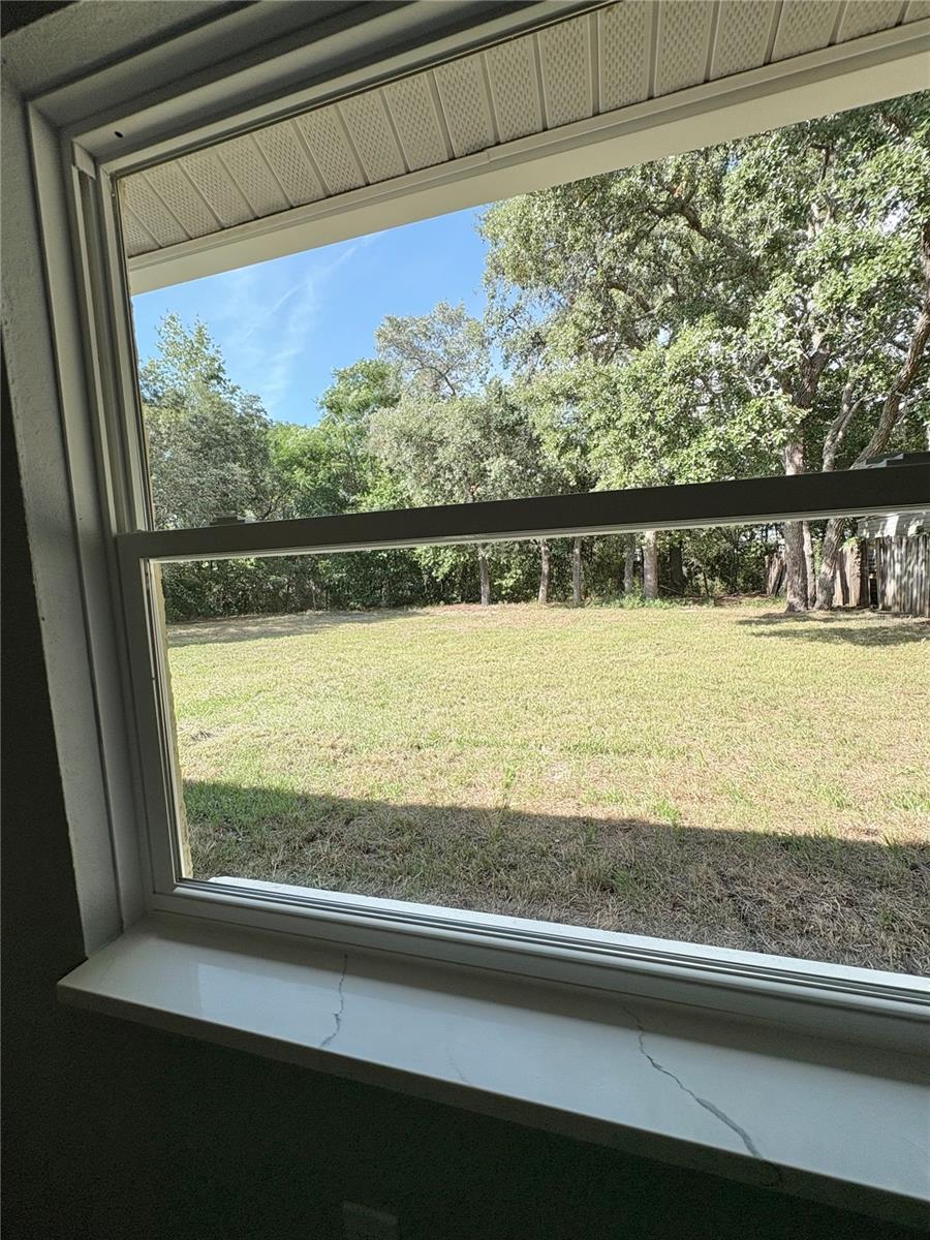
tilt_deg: -4.8
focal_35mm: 14
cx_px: 465
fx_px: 502
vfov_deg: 102.1
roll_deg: +2.7
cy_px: 620
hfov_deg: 85.7
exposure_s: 1/428
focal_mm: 2.22
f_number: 2.2
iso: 40
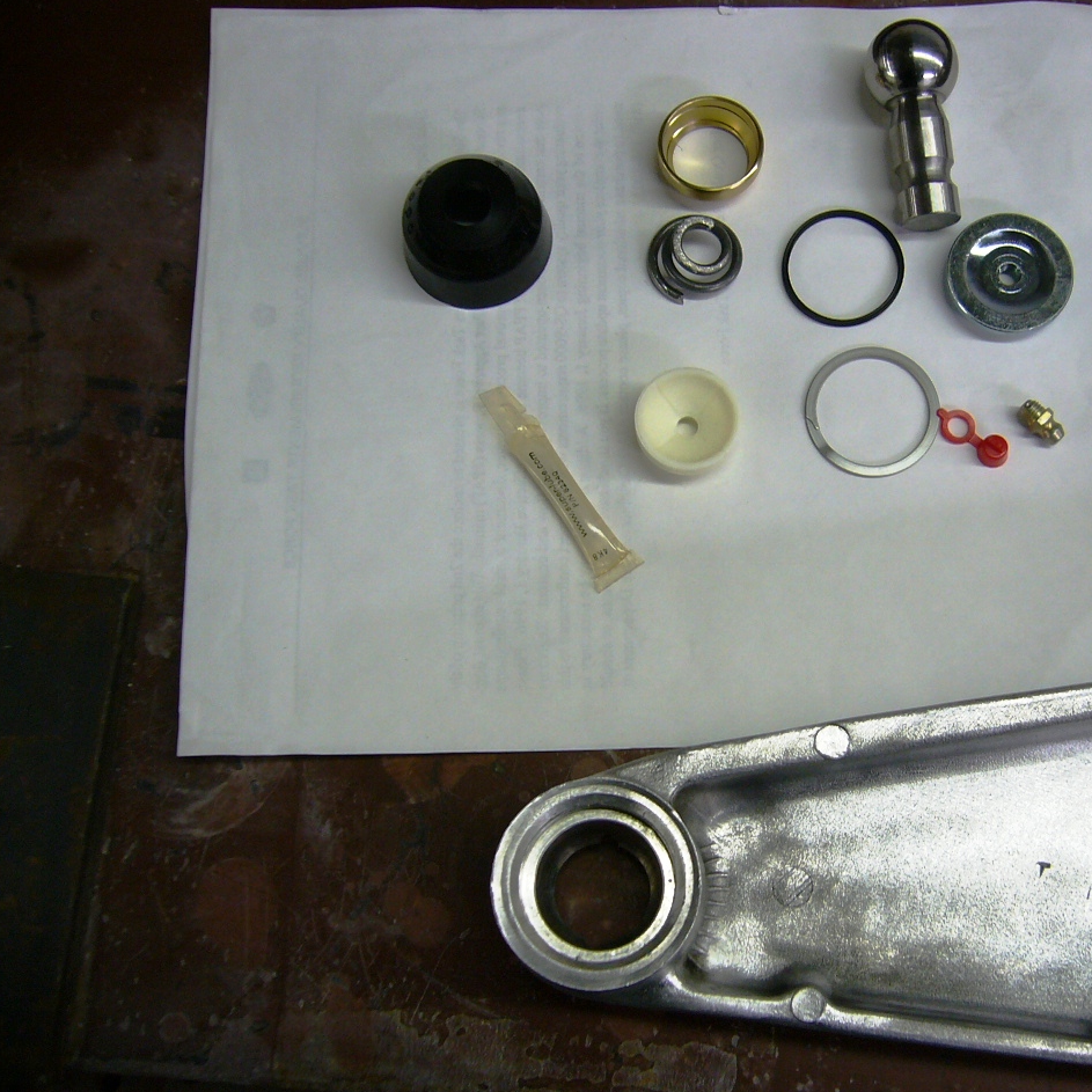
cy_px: 552
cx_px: 731
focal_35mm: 42
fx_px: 1499
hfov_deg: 39.5
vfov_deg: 40.0
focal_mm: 5.8
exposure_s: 1/15
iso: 150
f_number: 2.8
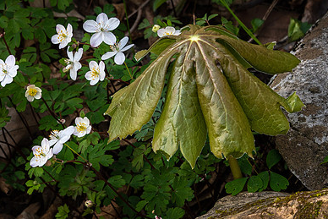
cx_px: 68
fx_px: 2962
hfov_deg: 6.3
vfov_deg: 4.2
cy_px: 110
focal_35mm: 325
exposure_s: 1/250
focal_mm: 116
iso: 400
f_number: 9
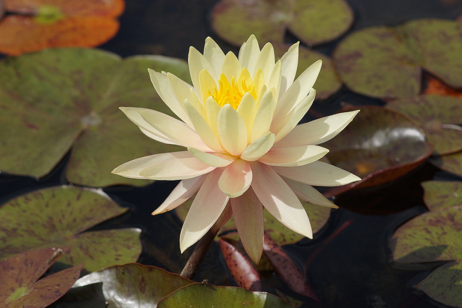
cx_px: 231
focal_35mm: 150
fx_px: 1925
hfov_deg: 13.7
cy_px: 154
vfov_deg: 9.1
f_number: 6.3
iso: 100
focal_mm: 100
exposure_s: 1/640
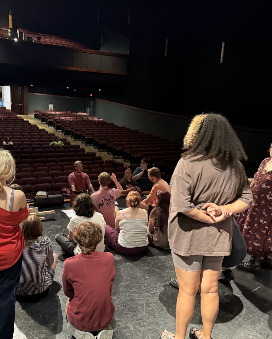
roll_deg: -0.8
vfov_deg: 55.7
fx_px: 322
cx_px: 82
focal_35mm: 32
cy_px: 173
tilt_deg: -11.0
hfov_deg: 44.8
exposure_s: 1/30
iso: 800
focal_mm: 6.76
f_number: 1.78
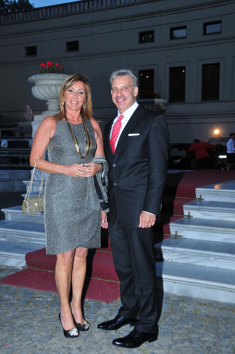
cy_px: 177
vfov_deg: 42.4
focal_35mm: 46
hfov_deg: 28.9
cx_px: 118
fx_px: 456
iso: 400
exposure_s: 1/60
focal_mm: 31
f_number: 5.6
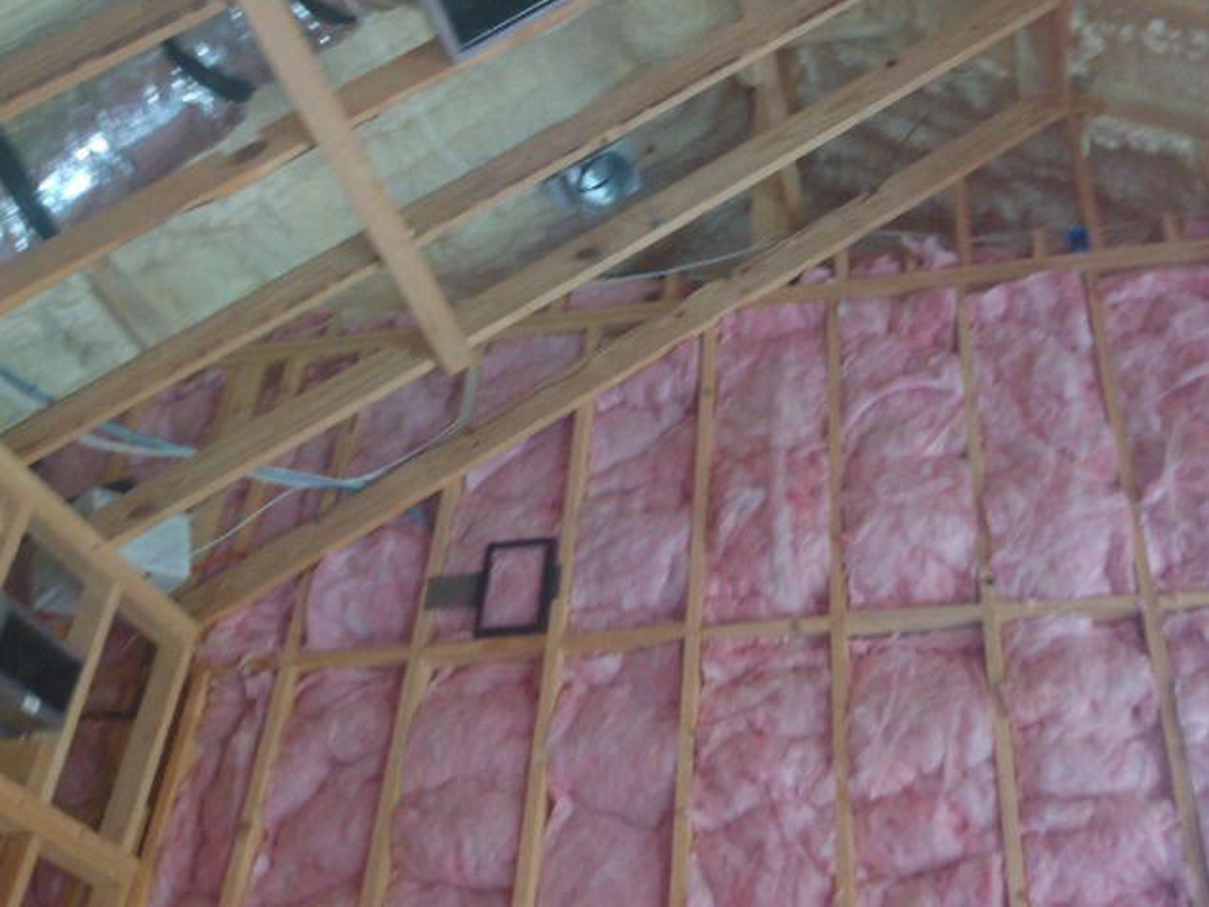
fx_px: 1013
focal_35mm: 29
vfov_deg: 48.2
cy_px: 421
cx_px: 755
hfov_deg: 60.8
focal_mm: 3.54
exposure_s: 1/30
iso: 192
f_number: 2
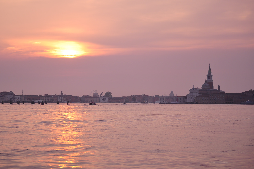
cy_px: 90
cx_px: 119
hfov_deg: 23.0
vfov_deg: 15.4
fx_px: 624
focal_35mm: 89
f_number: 4.2
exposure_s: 1/200
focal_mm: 55
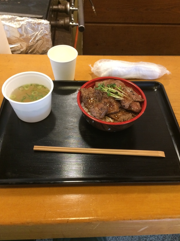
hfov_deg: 46.8
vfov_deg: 60.0
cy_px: 123
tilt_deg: -49.9
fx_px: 208
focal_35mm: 30
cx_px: 92
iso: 250
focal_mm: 4.15
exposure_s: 1/30
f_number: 2.2
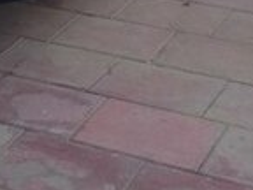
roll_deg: -1.3
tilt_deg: -11.0
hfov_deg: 12.1
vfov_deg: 9.4
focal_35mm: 151
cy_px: -135
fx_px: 1104
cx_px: -195
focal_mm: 4.12
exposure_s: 1/60
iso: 50
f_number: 2.4
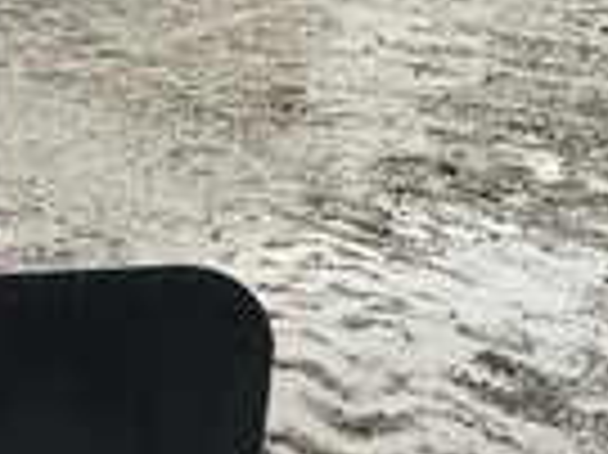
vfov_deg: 16.8
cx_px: -90
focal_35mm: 86
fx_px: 1509
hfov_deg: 21.4
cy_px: 454
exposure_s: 1/60
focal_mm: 3
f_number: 1.8
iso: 100
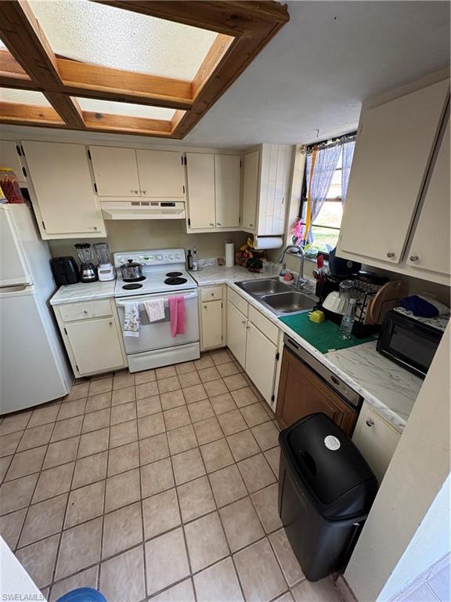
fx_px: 243
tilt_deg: -18.9
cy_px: 301
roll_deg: -0.5
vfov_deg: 102.1
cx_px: 226
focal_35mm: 14
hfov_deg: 85.7
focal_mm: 2.22
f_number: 2.2
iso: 200
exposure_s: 1/79
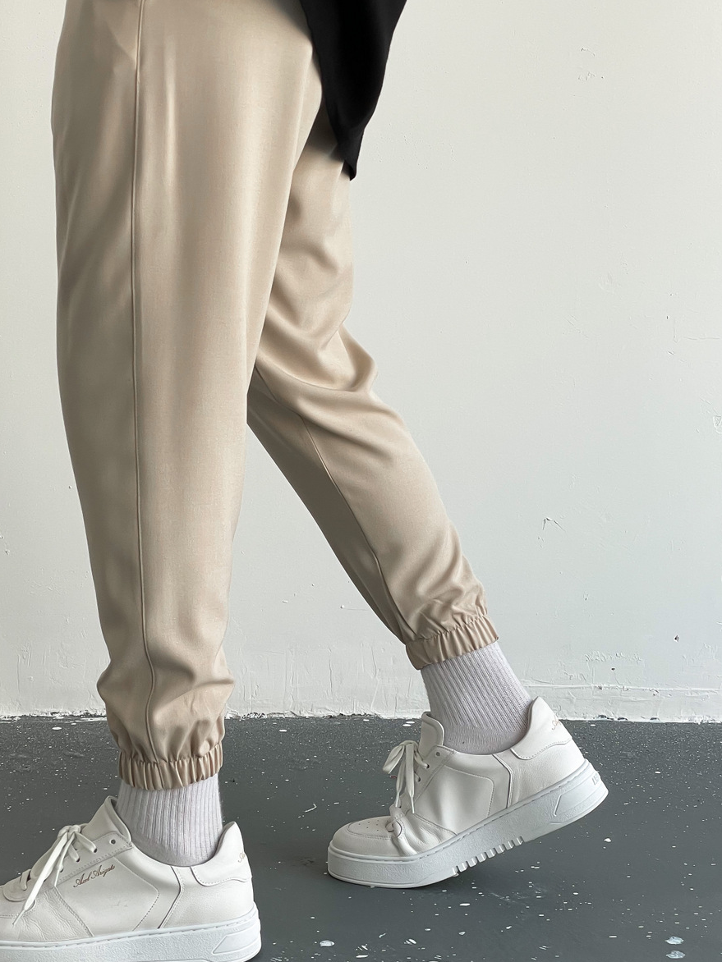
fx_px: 1975
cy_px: 426
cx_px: 260
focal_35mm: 71
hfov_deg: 20.7
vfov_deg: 27.4
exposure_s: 1/120
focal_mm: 6
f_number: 2
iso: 50
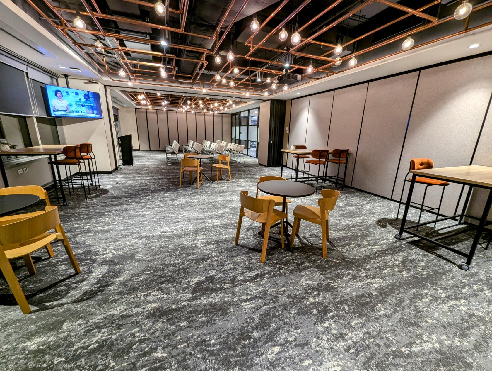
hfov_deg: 106.1
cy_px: 186
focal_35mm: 13
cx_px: 246
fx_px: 185
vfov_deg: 90.1
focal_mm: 1.95
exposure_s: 1/25
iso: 125
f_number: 2.2
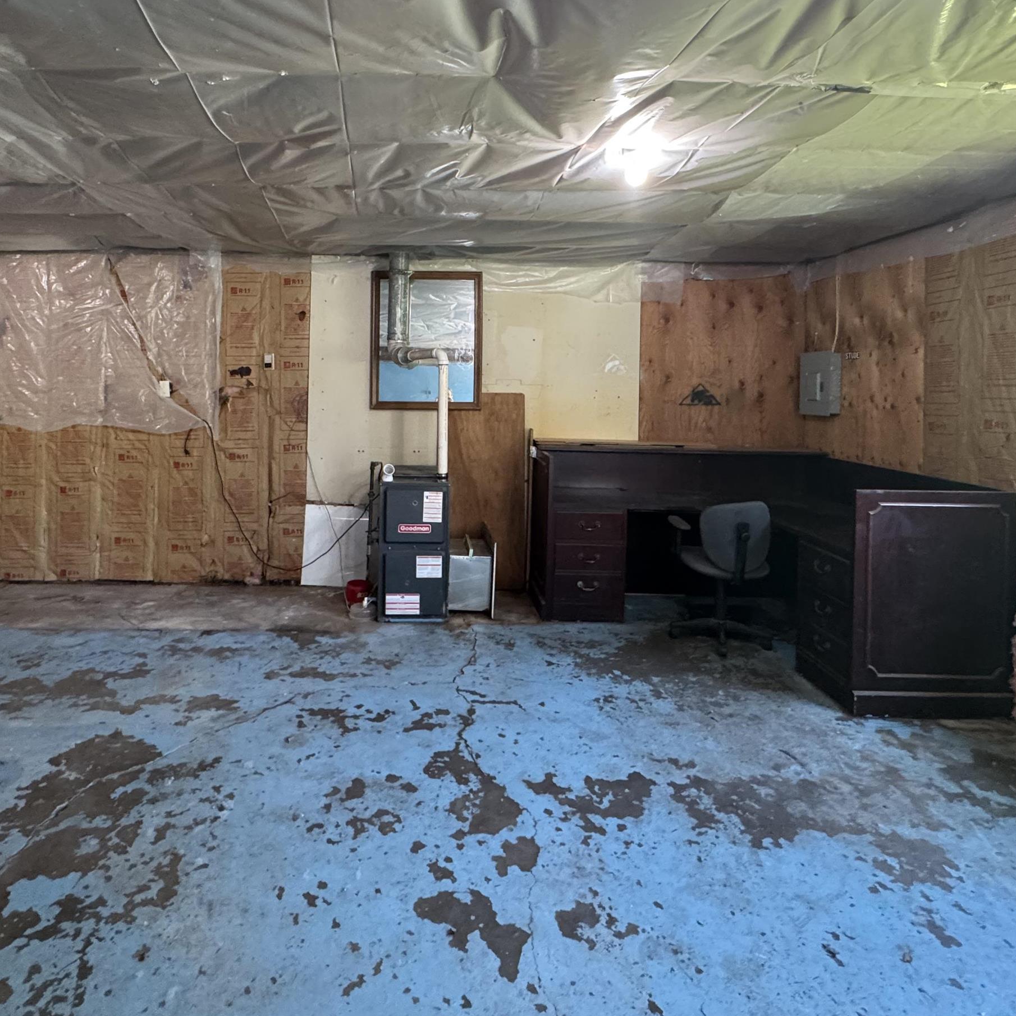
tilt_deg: -0.5
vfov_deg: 71.2
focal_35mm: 21
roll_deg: -0.3
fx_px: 697
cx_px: 440
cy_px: 393
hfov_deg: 71.8
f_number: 2.2
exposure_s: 1/60
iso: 500
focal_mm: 2.22
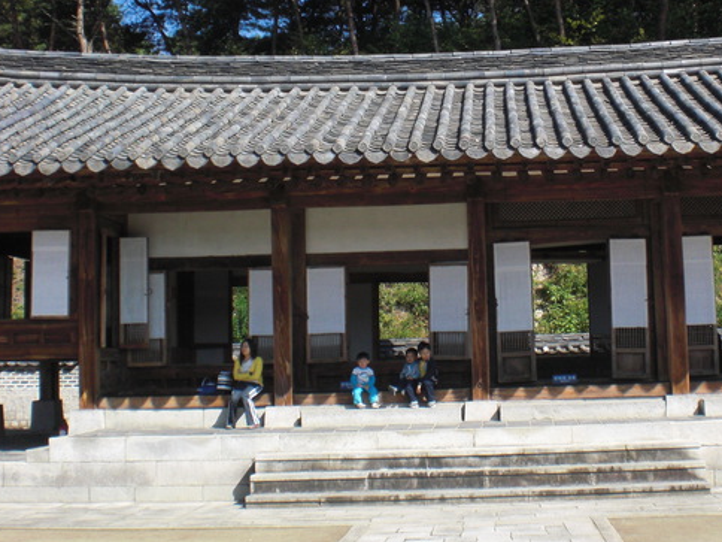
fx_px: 1147
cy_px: 247
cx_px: 500
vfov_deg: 26.5
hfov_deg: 34.5
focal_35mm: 55
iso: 100
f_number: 5.6
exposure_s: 1/400
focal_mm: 6.3
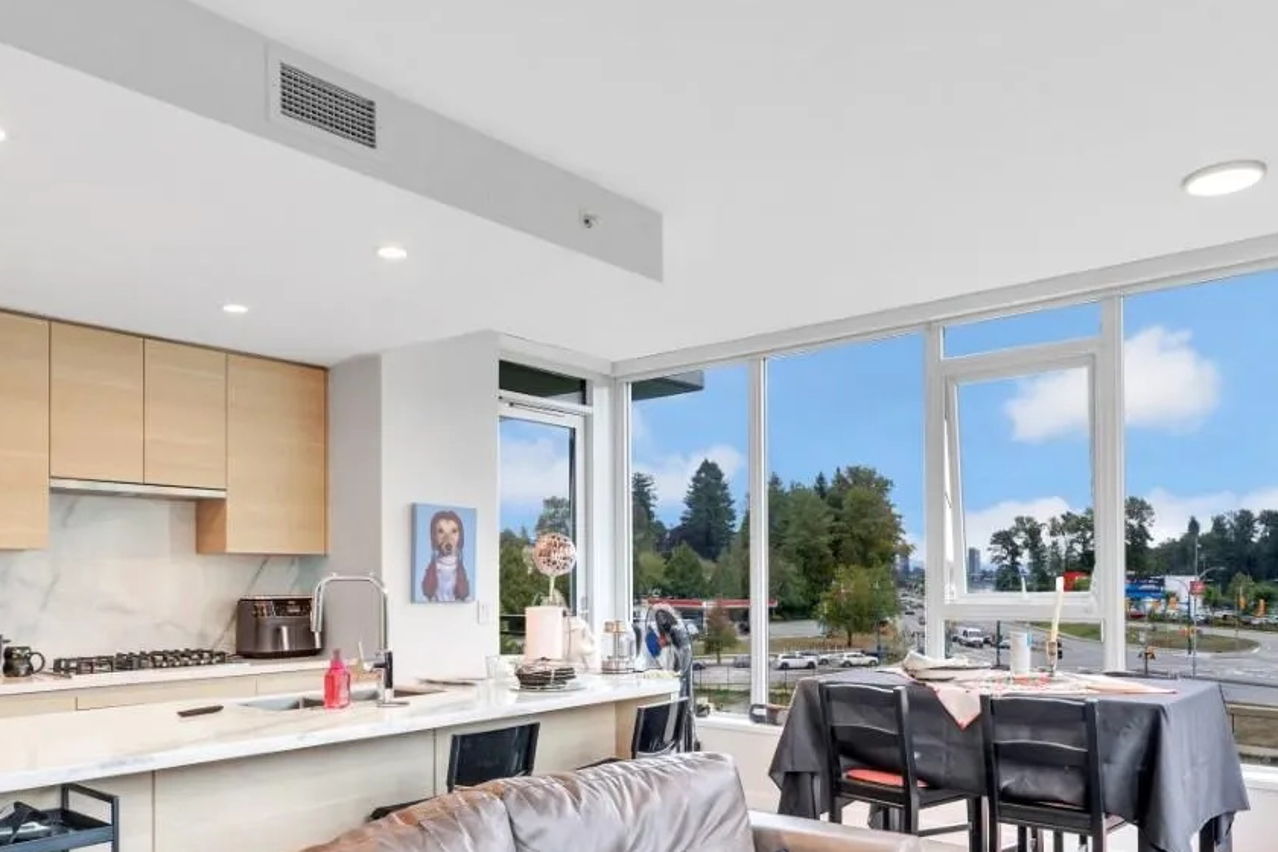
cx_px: 653
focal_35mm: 27
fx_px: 958
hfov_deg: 67.4
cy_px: 563
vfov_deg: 47.2
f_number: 8
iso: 400
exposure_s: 1/50
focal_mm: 14
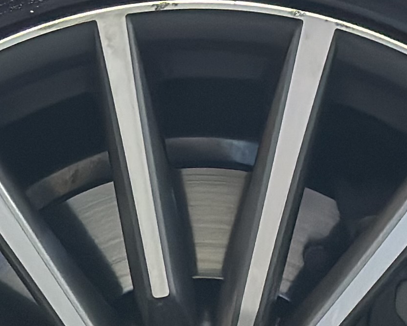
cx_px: 164
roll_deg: +0.4
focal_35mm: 228
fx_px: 2746
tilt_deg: -9.4
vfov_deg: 6.7
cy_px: 387
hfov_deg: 8.5
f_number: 1.78
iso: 320
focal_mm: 6.86
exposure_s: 1/50
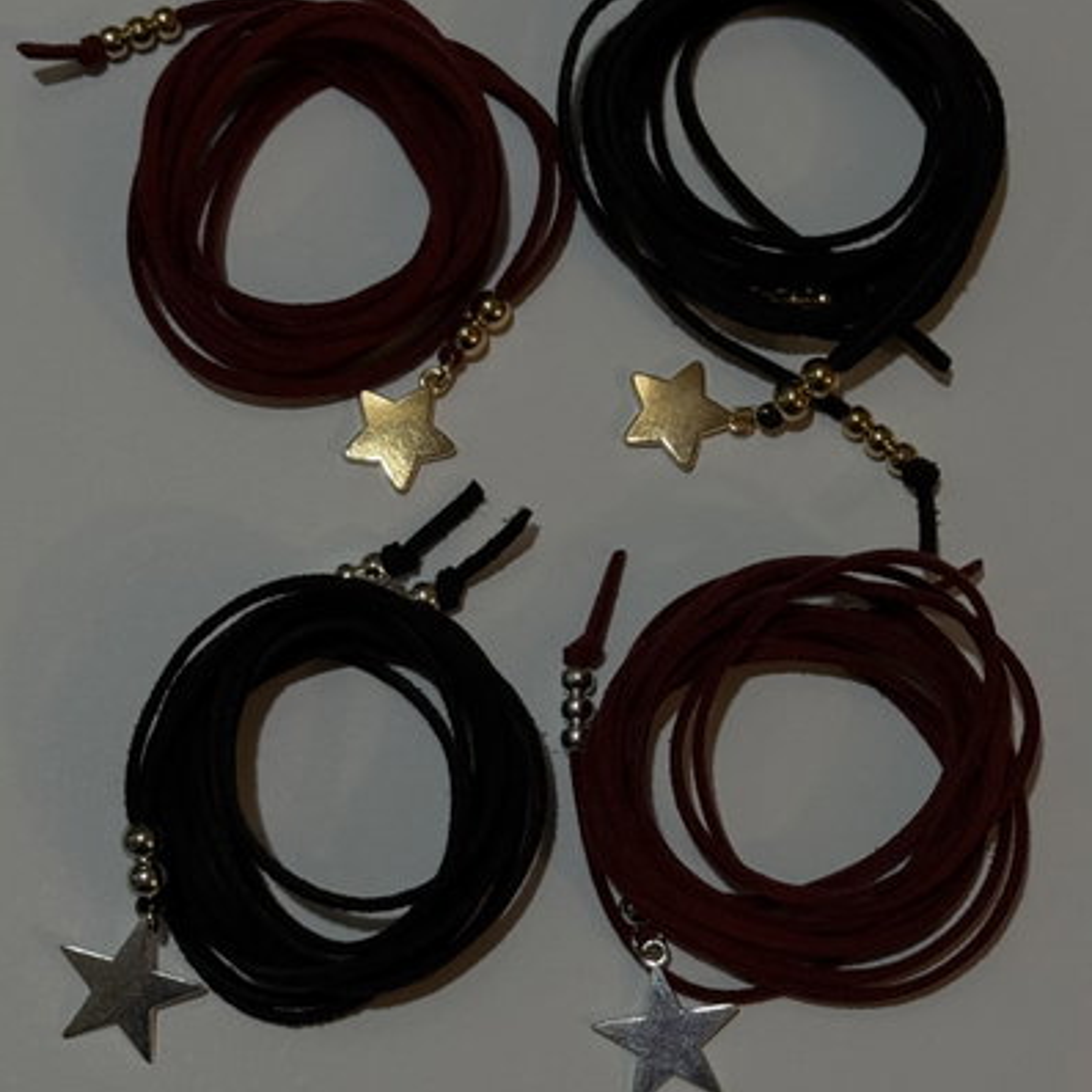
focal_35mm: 57
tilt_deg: -77.4
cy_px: 485
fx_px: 2034
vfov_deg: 30.0
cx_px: 545
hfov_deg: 30.0
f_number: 1.78
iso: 100
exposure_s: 1/50
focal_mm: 6.76
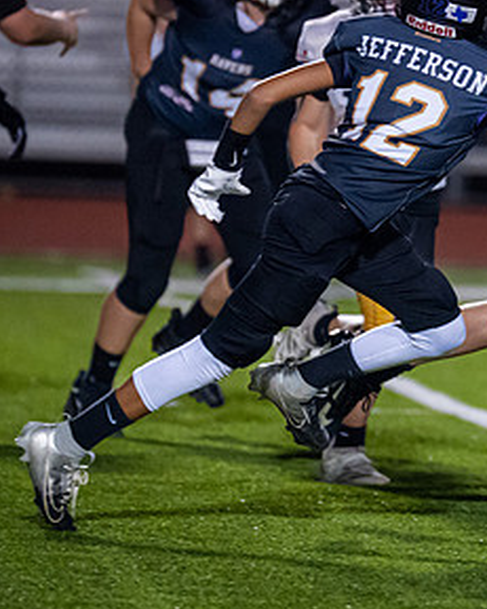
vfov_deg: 3.2
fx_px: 10744
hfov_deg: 2.6
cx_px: 487
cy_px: 203
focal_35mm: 596
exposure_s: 1/1000
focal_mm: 200
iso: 2500
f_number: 2.8
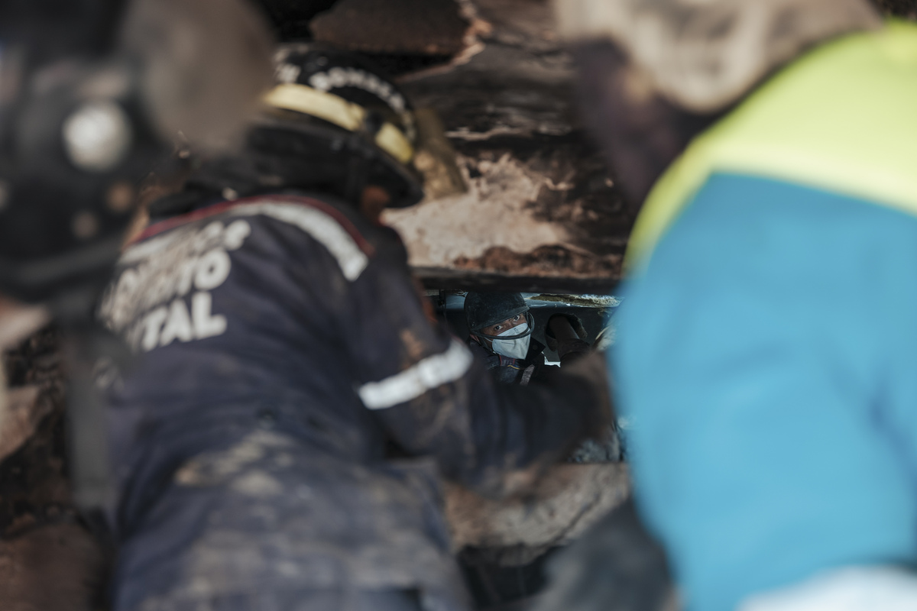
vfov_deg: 23.8
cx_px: 458
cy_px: 306
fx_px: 1452
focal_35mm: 57
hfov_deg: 35.1
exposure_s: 1/10
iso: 400
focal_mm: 57
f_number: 2.8
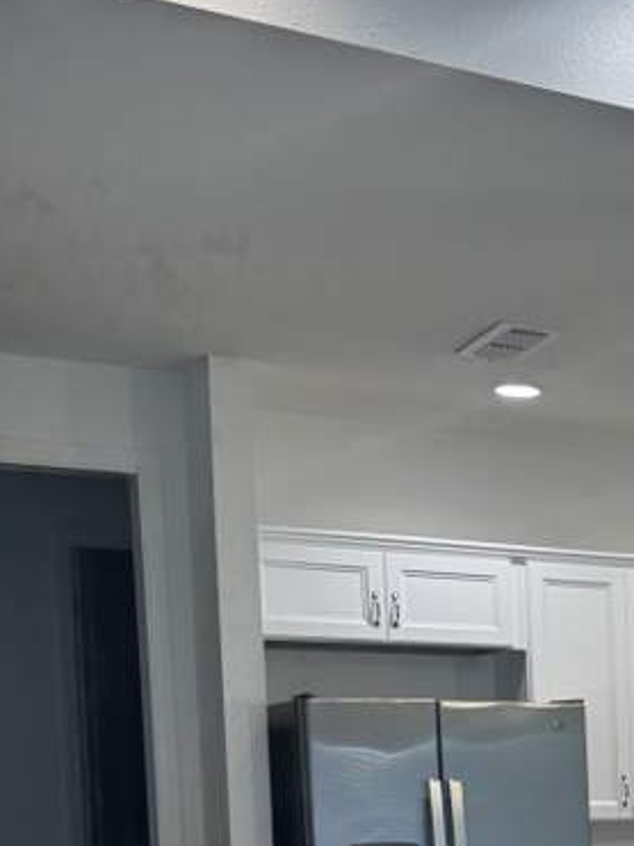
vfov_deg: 26.0
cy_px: 928
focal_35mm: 69
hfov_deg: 19.4
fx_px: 1686
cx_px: 853
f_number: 1.78
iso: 125
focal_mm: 6.76
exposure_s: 1/120
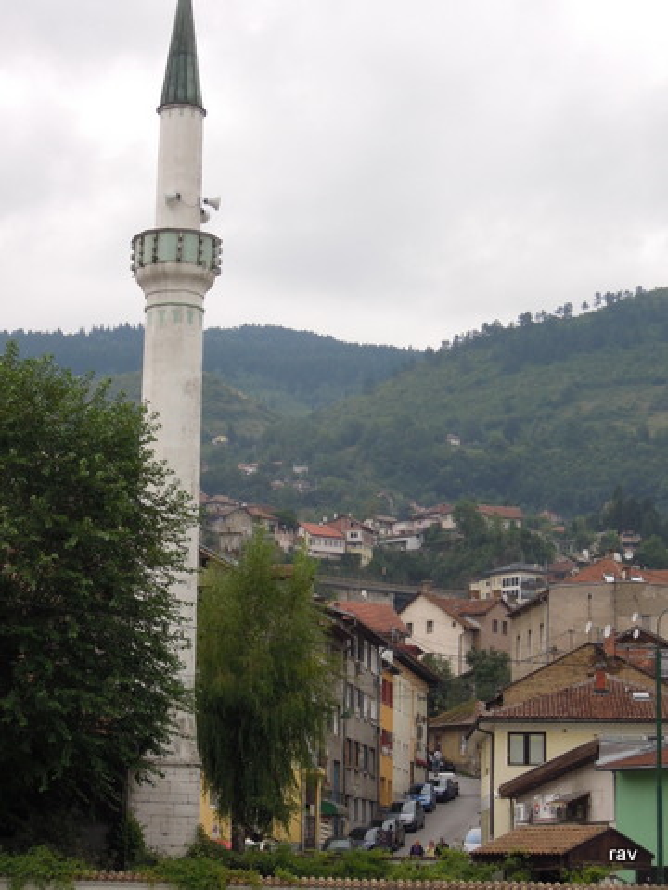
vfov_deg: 23.0
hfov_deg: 17.4
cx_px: 334
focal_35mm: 85
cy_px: 445
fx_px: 2187
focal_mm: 15.2
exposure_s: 1/100
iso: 220
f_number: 5
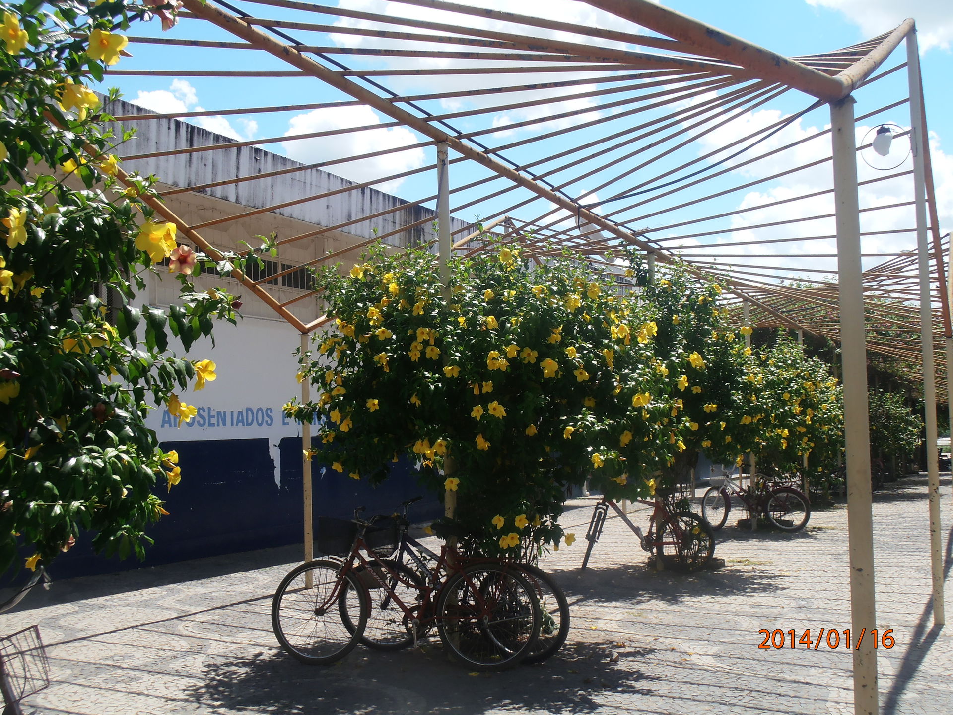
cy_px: 358
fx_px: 1101
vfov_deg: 36.0
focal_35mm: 40
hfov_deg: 46.8
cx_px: 476
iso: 80
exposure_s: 1/100
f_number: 10.1
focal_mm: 7.15
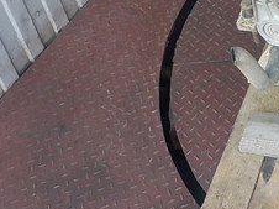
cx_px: 293
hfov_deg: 22.0
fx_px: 684
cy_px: -69
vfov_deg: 16.3
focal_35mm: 85
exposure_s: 1/40
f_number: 3.3
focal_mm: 4.1
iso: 125
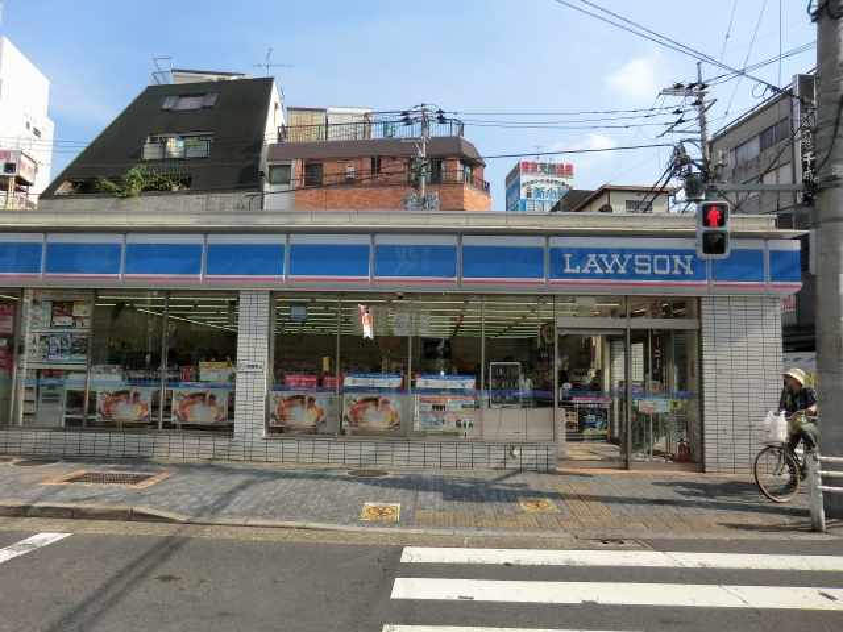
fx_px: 584
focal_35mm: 24
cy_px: 316
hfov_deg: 71.6
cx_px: 422
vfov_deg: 56.8
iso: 80
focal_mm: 4.3
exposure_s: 1/800
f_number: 3.2
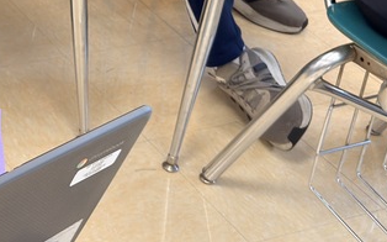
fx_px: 1276
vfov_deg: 10.1
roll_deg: -3.7
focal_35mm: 121
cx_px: -149
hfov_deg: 16.1
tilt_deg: -20.3
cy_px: -212
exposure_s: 1/60
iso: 100
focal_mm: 6.76
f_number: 1.78
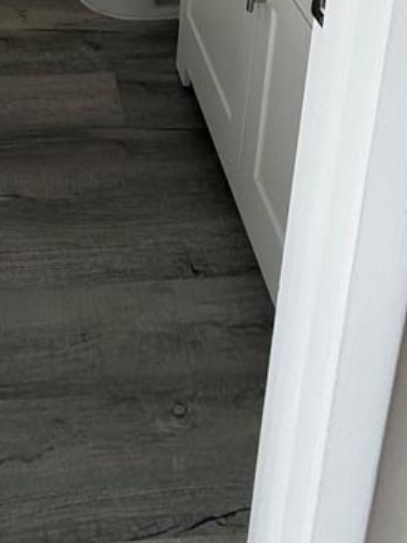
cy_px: -289
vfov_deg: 27.2
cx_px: 31
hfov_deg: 30.0
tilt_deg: -15.3
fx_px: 721
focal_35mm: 46
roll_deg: -0.9
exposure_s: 1/121
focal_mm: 2.22
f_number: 2.2
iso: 160
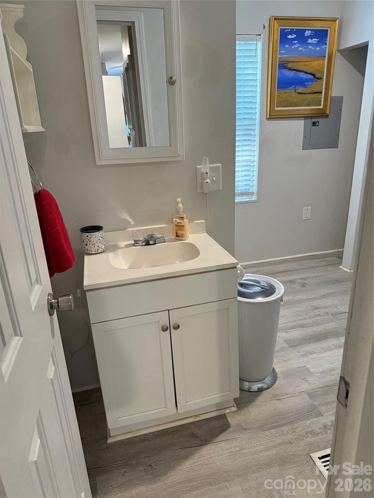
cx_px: 187
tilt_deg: -19.3
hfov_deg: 56.8
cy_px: 249
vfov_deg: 71.6
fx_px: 346
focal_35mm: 24
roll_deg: +2.3
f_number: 1.78
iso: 320
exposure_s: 1/60
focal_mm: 6.76
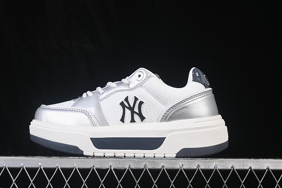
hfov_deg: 24.2
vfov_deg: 16.3
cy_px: 92
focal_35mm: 84
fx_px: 658
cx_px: 130
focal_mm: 50
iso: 160
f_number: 8
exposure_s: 1/80
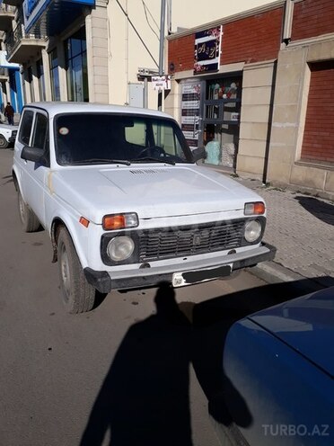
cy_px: 223
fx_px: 347
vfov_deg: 65.3
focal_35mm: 27
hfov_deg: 51.4
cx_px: 167
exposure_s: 1/3257
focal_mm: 3.6
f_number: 1.9
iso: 40
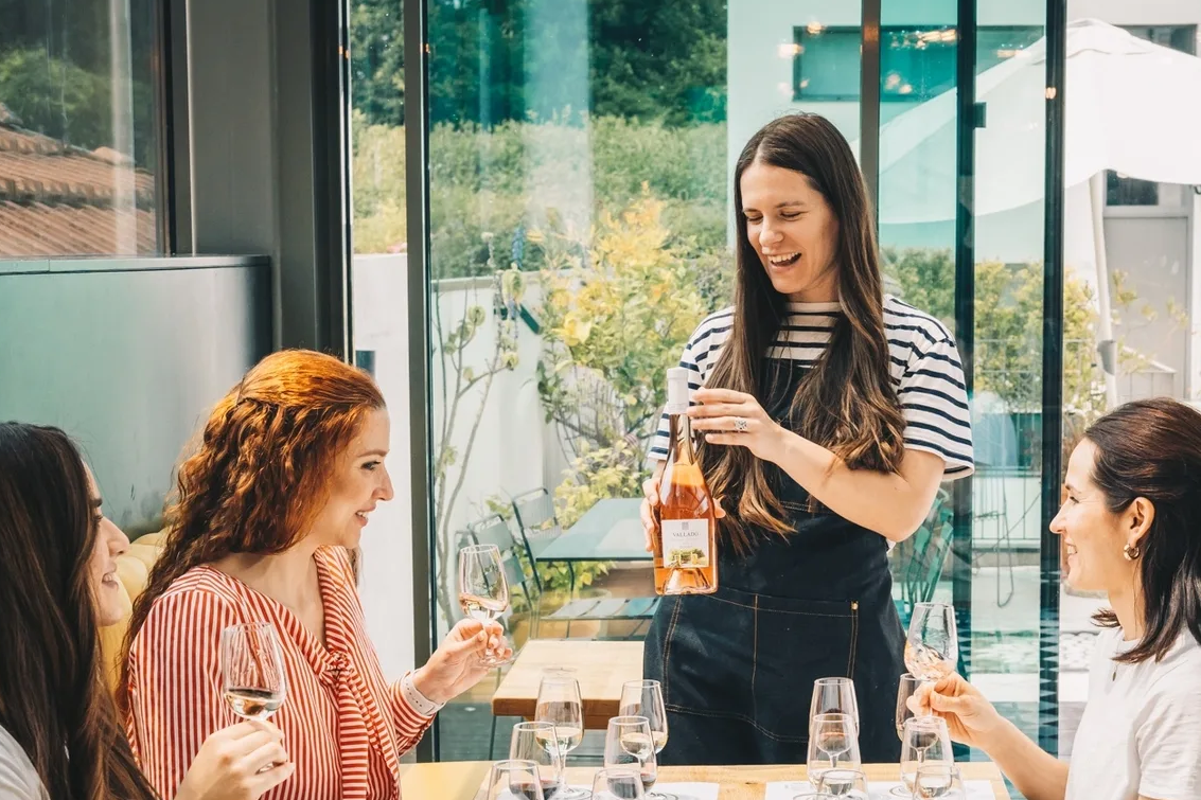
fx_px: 2635
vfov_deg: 17.2
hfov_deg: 25.6
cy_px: 545
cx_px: 739
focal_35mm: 79
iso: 800
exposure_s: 1/200
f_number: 8
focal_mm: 50
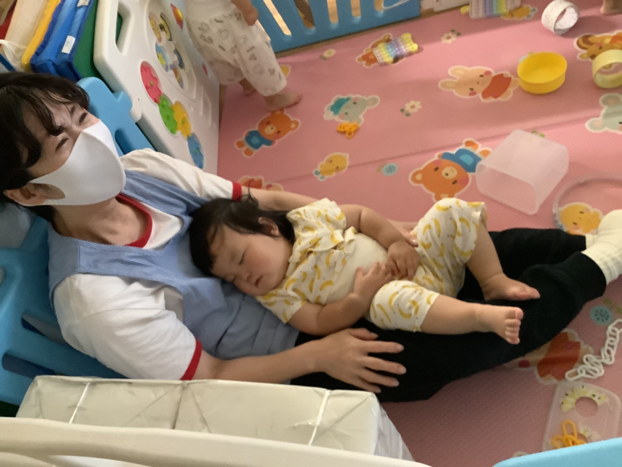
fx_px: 557
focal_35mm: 31
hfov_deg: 58.4
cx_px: 311
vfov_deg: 45.4
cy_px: 234
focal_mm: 3.3
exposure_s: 1/25
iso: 500
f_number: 2.4
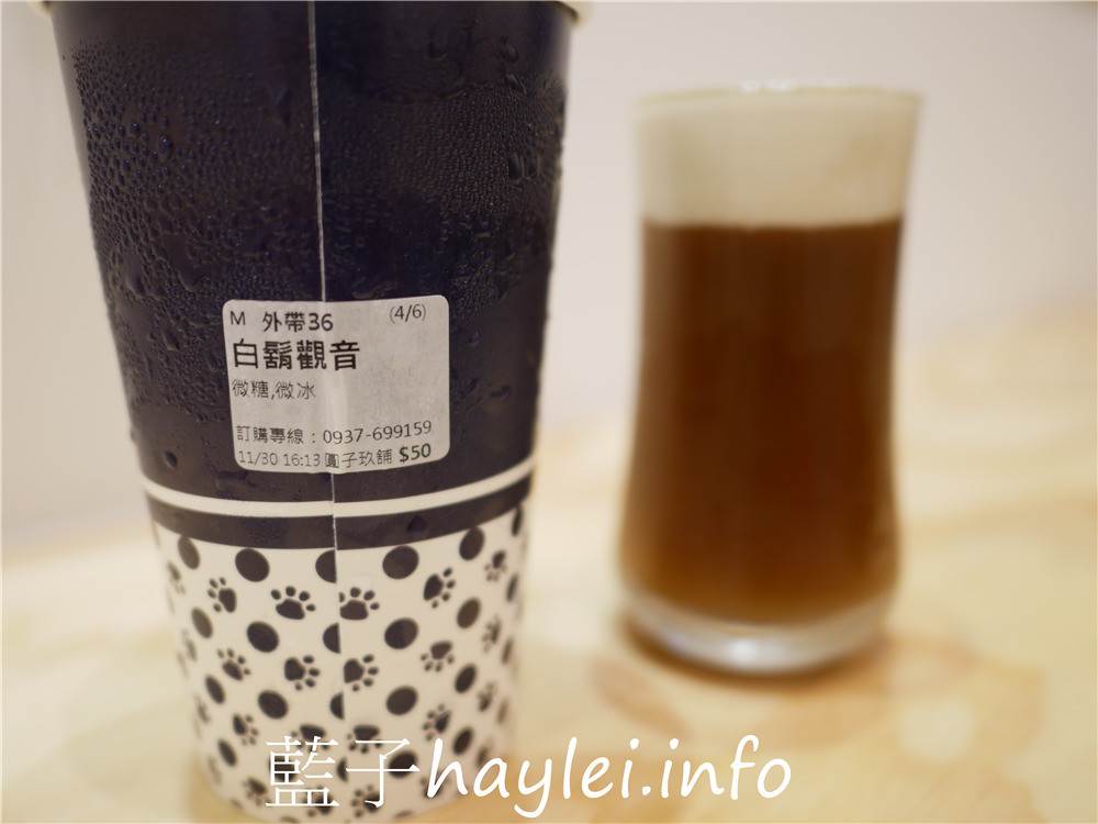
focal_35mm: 30
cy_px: 412
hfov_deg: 60.0
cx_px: 549
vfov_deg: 46.8
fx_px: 952
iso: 200
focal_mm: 15
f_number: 1.7
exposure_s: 1/60
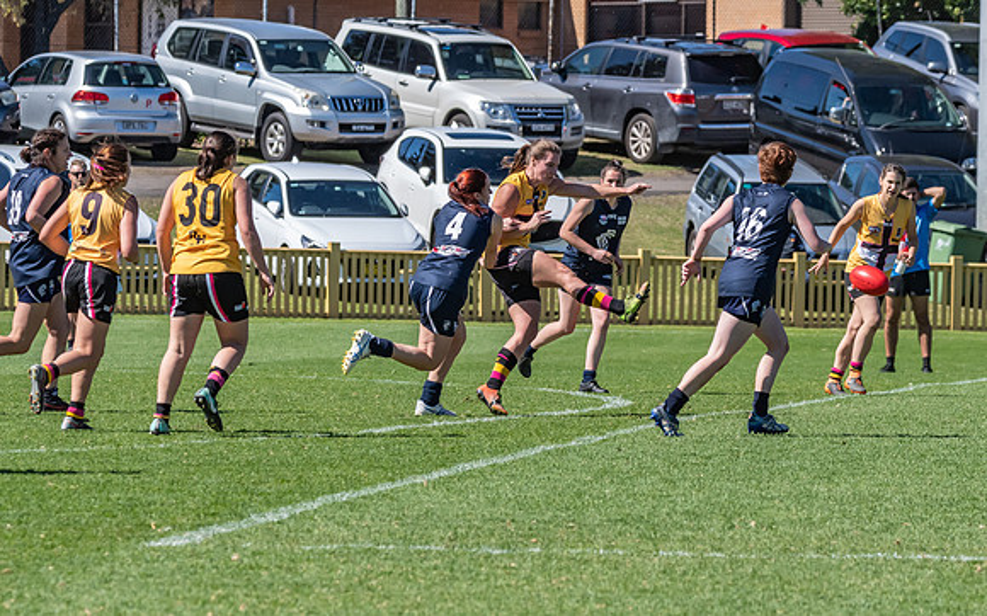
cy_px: 316
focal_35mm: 406
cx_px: 546
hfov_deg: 5.2
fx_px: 10918
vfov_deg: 3.2
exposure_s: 1/1600
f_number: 10
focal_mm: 240
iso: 800
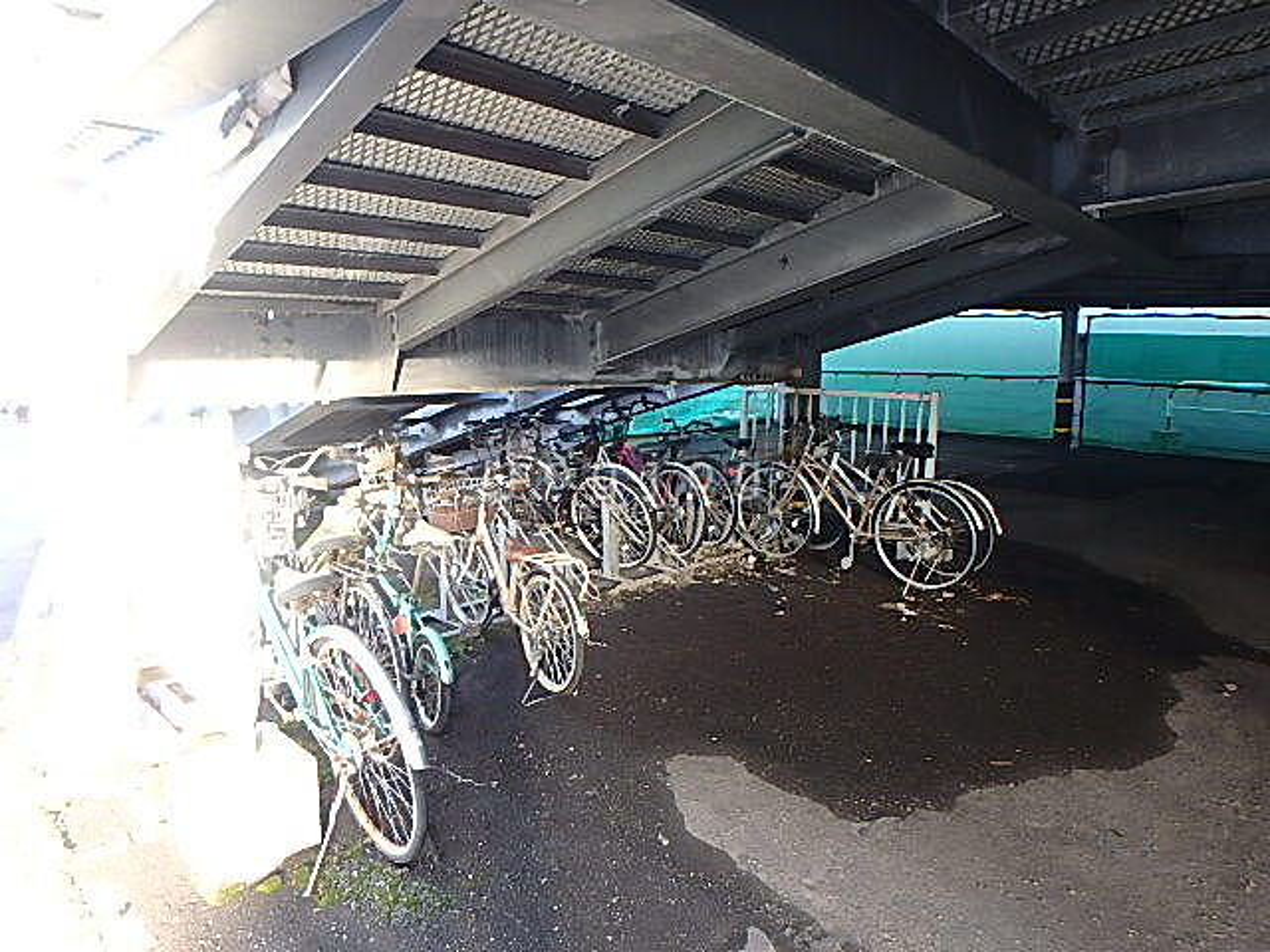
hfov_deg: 79.0
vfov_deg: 63.4
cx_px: 635
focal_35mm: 21
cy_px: 476
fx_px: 770
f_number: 3.5
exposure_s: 1/25
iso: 200
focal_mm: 3.7
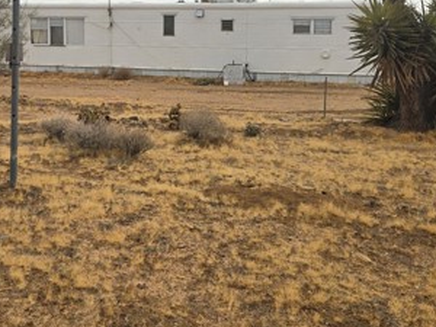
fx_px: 617
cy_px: 76
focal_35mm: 49
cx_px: 163
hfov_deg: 38.7
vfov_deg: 29.1
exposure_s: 1/845
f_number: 1.8
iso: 25
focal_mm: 5.4
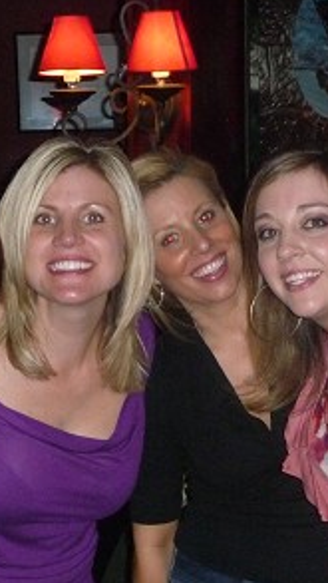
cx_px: 185
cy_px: 367
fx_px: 1668
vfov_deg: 19.8
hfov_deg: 11.2
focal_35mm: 108
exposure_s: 1/30
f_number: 4.4
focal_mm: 9.8
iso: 500
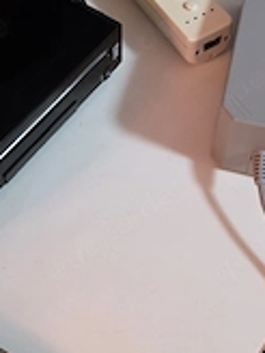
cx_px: 157
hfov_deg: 26.1
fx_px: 572
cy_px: 88
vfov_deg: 33.7
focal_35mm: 56
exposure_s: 1/120
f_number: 1.7
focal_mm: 6.3
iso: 1000
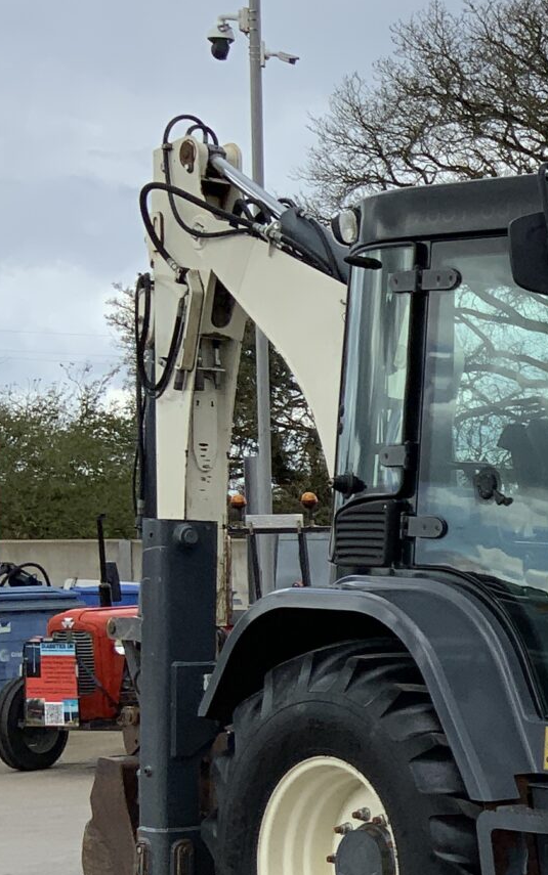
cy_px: 684
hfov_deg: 12.4
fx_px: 2197
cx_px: 1135
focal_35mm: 92
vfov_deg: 22.3
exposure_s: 1/1250
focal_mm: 3
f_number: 1.8
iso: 16
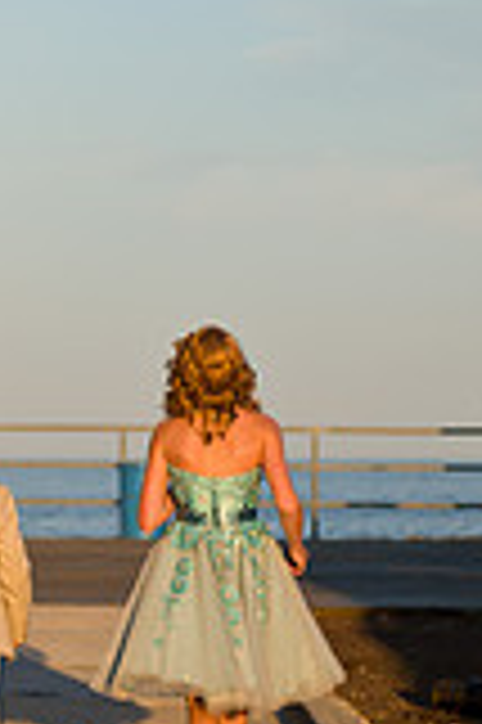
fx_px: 3985
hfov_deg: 6.9
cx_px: -72
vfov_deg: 10.4
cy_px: 391
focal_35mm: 198
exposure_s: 1/2000
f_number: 3.2
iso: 200
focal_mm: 55
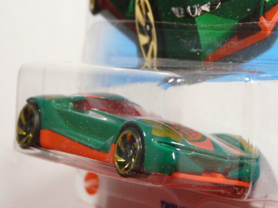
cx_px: 139
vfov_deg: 12.0
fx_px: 988
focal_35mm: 123
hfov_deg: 16.0
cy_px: 104
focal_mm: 12.6
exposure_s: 1/50
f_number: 3.2
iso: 160
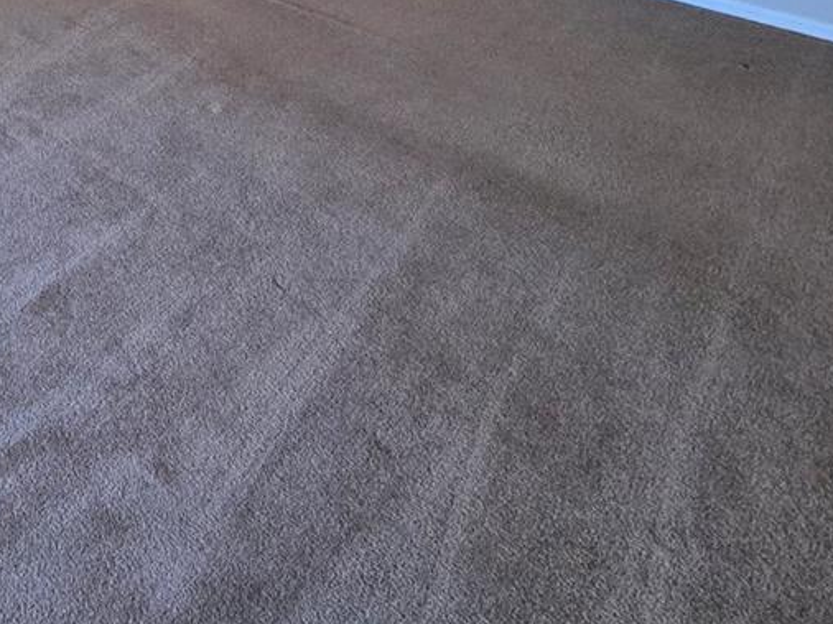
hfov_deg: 39.3
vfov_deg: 28.8
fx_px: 890
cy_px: -249
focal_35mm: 37
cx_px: -120
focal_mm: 2.2
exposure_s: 1/60
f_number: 2.2
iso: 640
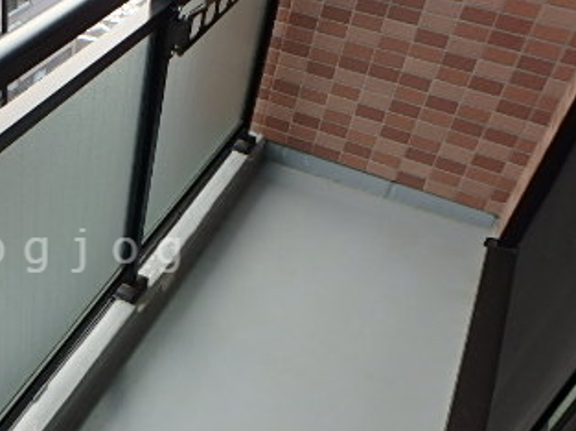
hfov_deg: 40.7
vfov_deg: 33.5
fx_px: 715
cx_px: 64
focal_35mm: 43
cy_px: 250
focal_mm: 3.7
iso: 125
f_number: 3.5
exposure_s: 1/60
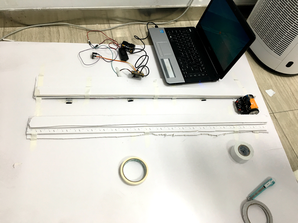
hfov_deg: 61.7
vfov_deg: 48.2
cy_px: 112
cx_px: 149
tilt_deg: -56.8
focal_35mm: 29
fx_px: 250
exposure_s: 1/33
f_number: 2.2
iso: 100
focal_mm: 4.15
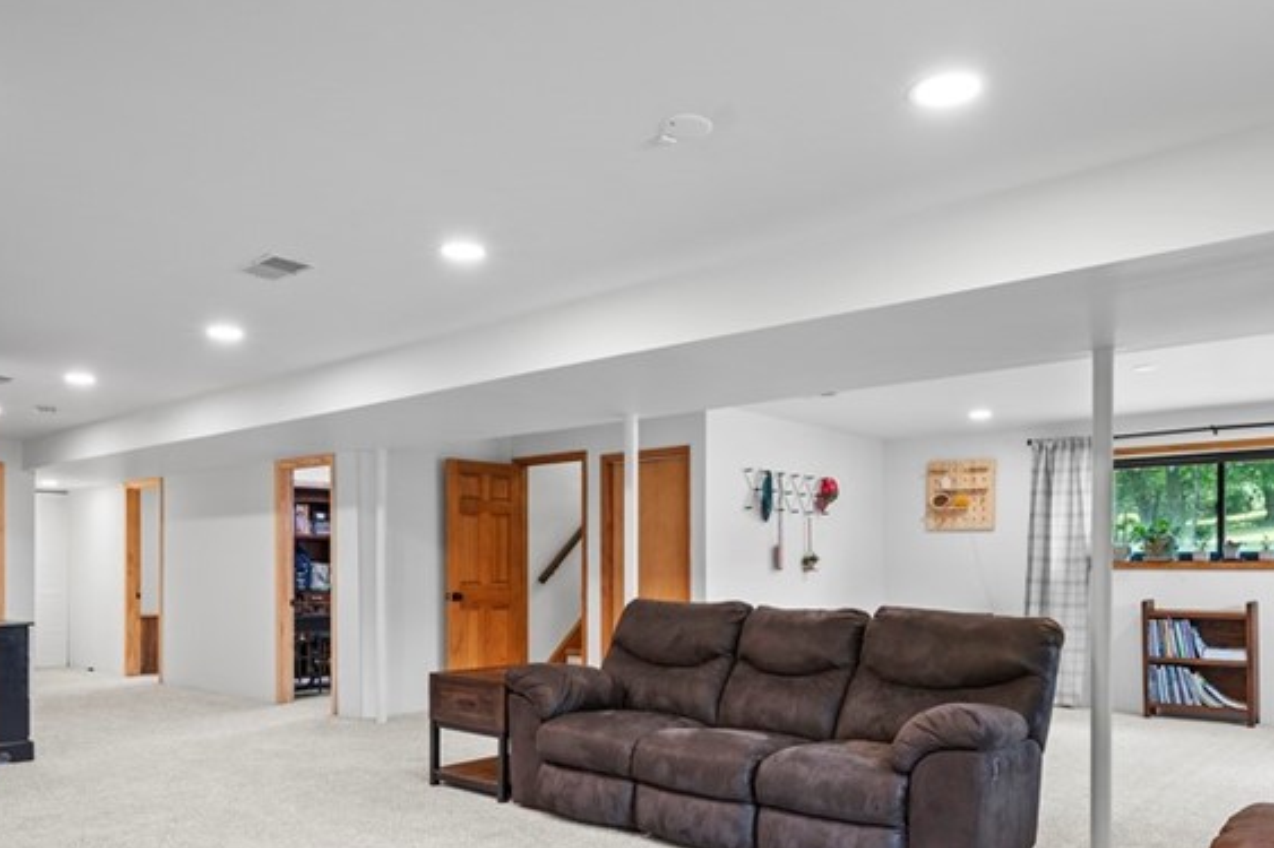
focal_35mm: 27
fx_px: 955
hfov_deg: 67.4
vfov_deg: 47.1
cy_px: 572
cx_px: 620
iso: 400
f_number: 8
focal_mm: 14
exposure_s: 1/3
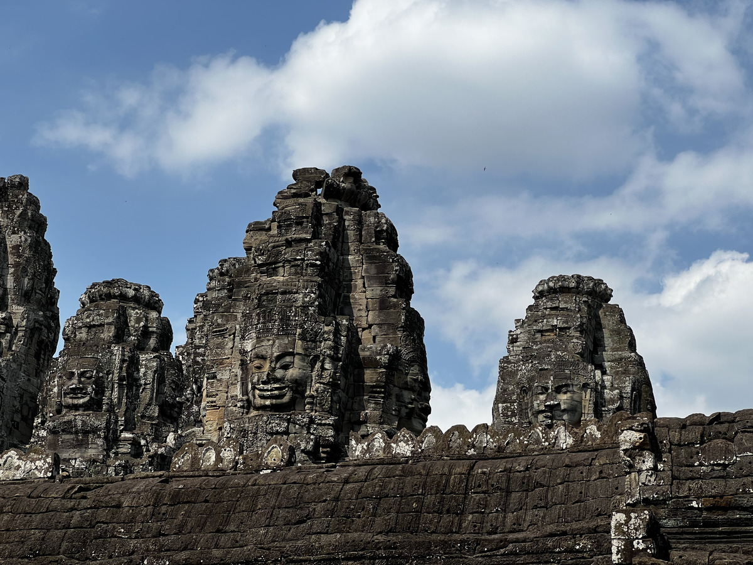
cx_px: 376
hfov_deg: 25.3
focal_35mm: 77
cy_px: 282
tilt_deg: +22.0
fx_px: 1675
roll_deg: -2.1
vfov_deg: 19.1
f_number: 2.8
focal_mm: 9
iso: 32
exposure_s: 1/1119
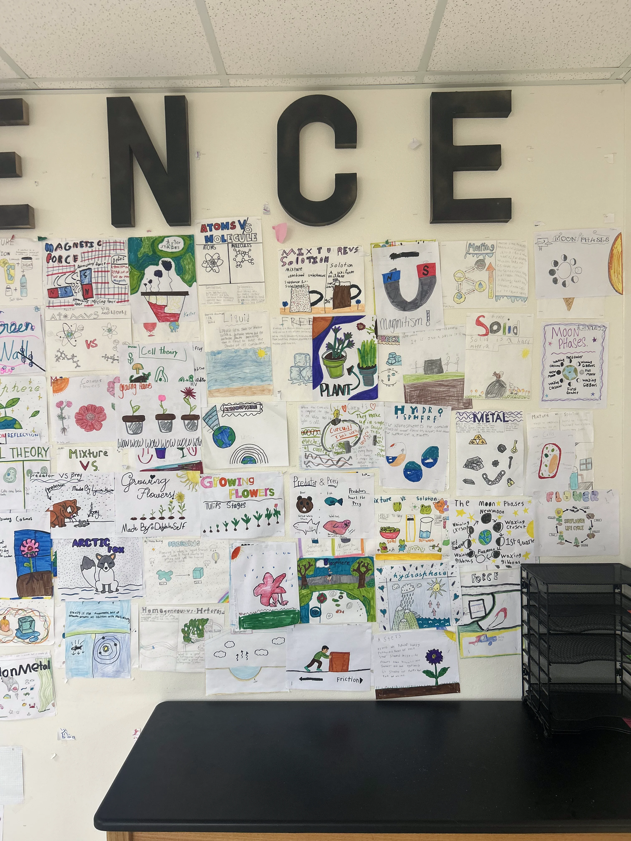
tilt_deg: -1.4
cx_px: 316
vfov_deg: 67.3
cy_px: 420
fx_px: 632
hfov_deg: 53.1
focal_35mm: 26
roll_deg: -0.9
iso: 80
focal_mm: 5.7
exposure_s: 1/60
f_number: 1.5
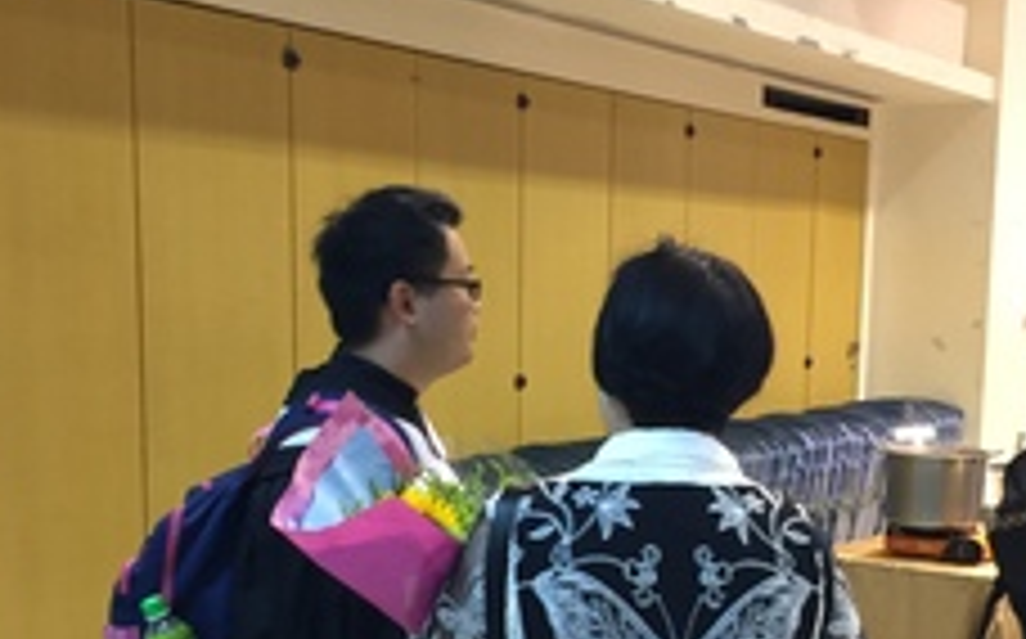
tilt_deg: -9.9
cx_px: 572
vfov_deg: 23.5
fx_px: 1508
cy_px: 536
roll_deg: -1.9
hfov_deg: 37.5
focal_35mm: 54
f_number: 2.2
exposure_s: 1/15
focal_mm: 4.15
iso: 100
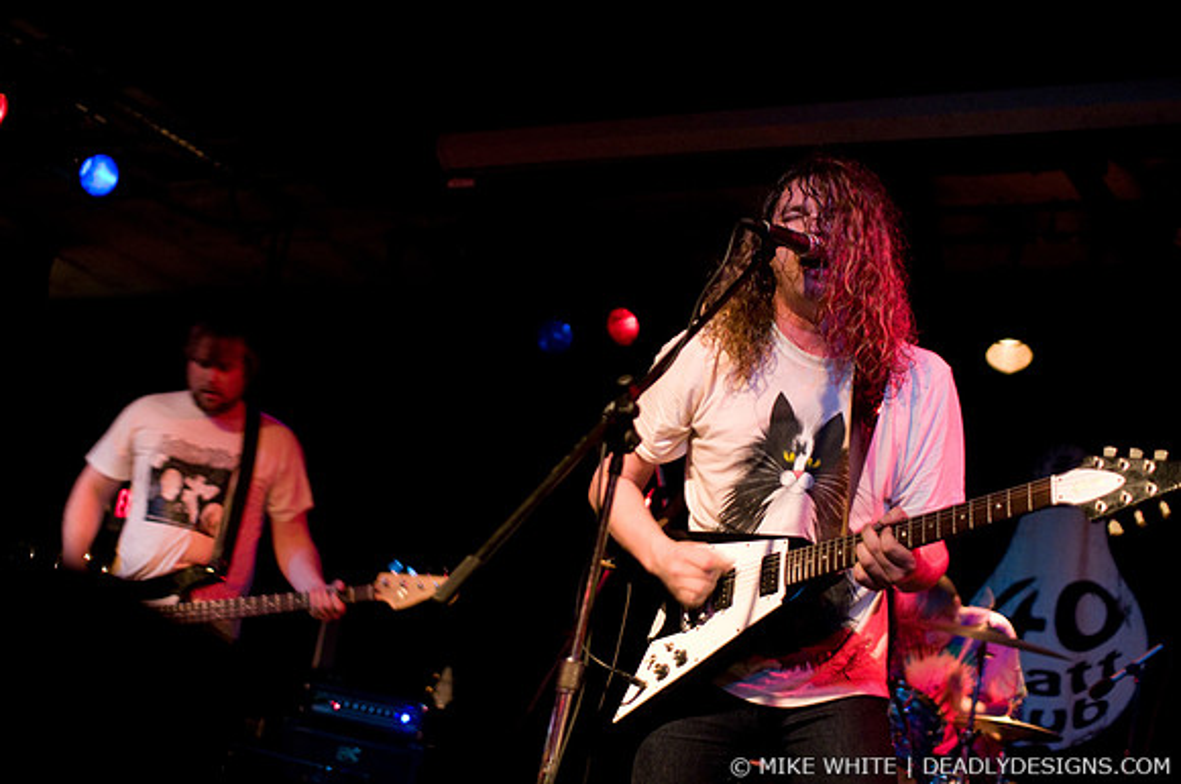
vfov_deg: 29.8
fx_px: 1474
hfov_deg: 43.7
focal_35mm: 45
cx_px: 590
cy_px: 392
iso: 1000
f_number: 1.4
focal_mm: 30
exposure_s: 1/50
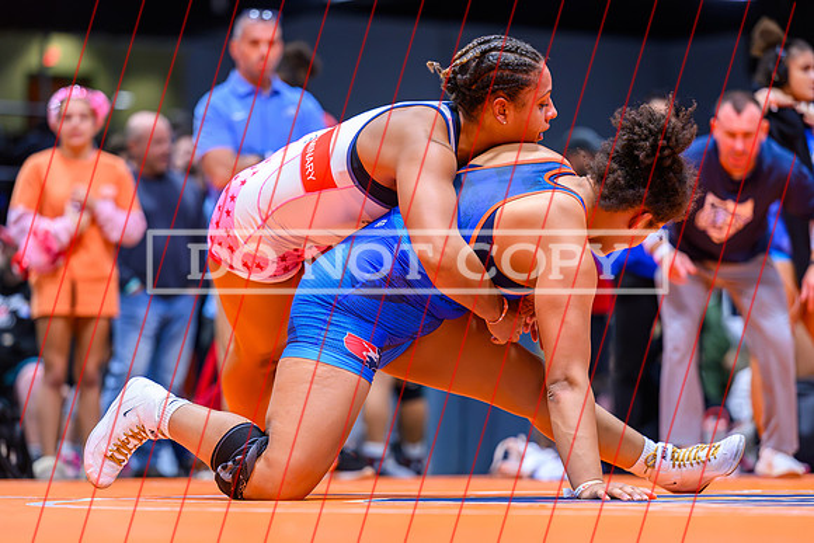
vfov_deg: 8.7
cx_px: 407
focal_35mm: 158
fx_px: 3578
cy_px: 312
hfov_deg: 13.0
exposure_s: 1/800
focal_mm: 130
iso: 3200
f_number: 2.8
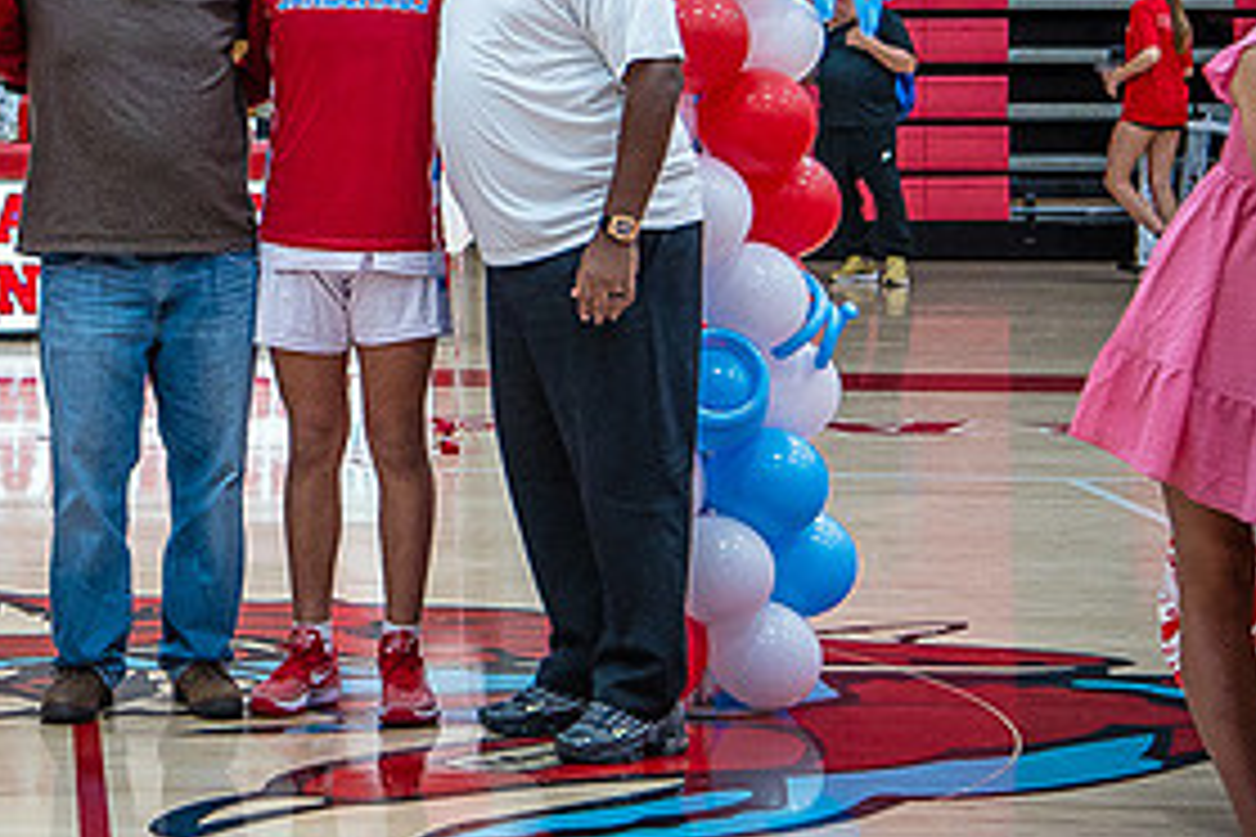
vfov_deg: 10.6
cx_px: -32
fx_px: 4500
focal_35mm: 129
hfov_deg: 15.6
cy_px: 54
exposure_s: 1/320
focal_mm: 62
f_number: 4
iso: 2000
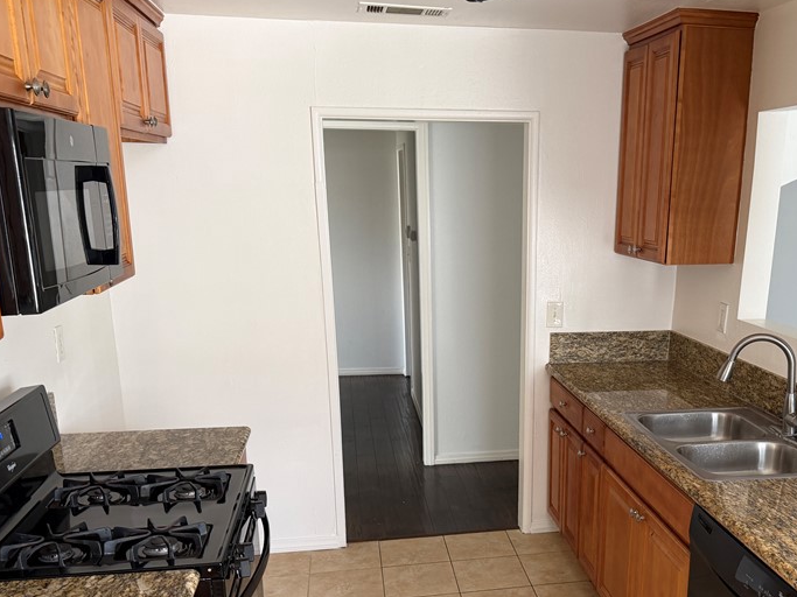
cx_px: 512
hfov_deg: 50.7
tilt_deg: -14.8
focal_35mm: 36
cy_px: 431
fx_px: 829
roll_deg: +0.3
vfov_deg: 38.8
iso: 200
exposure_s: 1/76
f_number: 1.78
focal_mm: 6.76
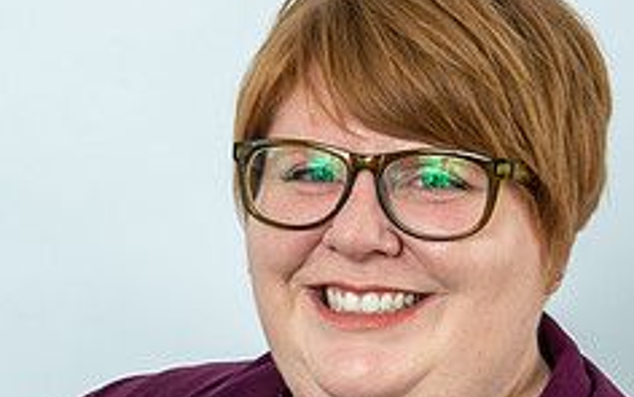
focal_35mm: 110
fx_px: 1902
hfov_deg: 18.9
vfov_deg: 11.8
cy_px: 376
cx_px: 325
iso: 125
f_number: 9
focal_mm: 44
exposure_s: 1/250
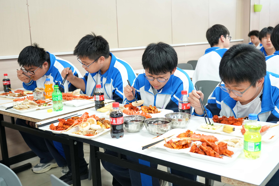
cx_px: 140
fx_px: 287
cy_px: 93
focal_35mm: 37
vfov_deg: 35.9
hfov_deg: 51.9
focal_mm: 37
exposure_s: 1/125
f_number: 4.5
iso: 2500
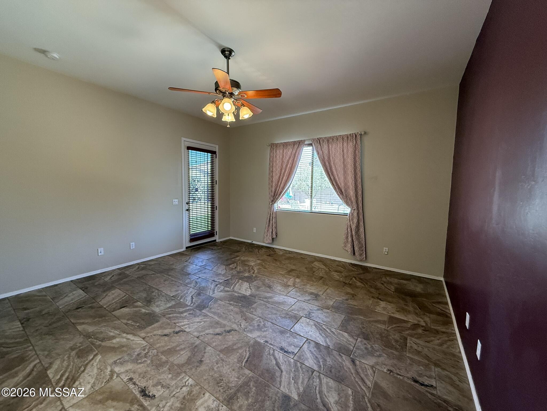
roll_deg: -1.0
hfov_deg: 102.1
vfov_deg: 85.7
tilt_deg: -4.2
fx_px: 221
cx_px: 274
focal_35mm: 14
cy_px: 206
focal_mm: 2.22
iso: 320
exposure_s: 1/120
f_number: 2.2
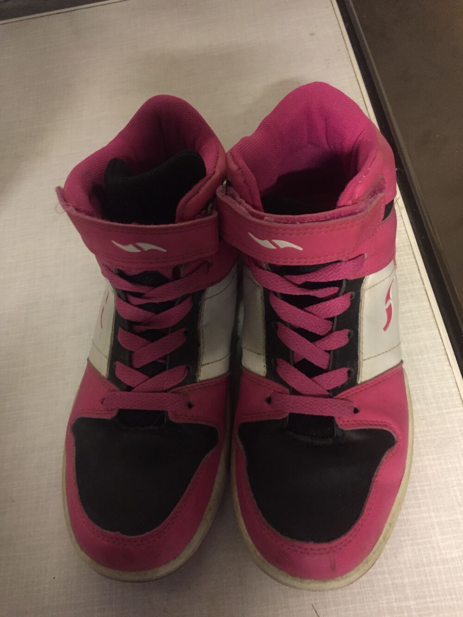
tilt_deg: -59.8
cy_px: 308
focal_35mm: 29
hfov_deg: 48.2
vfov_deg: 61.7
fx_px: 517
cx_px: 232
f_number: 2.2
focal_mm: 4.15
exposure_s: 1/17
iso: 500
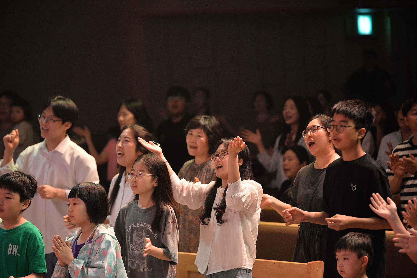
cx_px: 208
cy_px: 139
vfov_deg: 10.1
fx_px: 1563
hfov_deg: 15.2
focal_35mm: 135
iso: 2500
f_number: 2.8
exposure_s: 1/200
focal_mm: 135
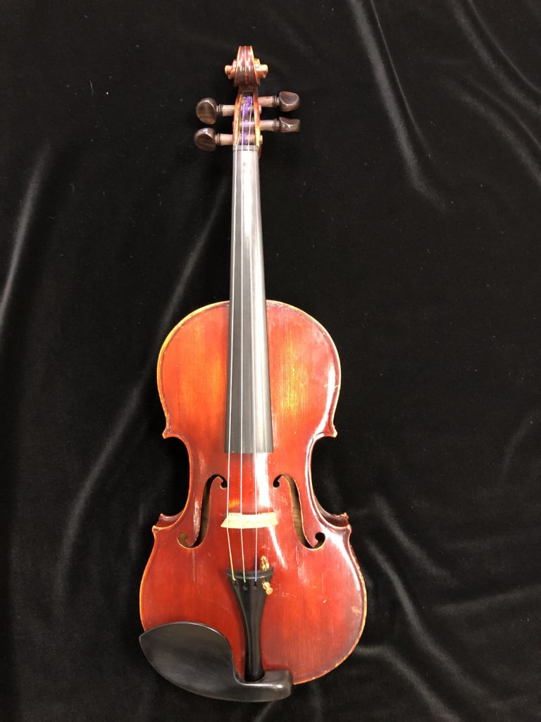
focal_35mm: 28
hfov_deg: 49.7
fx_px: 583
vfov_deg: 63.4
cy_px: 361
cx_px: 270
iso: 80
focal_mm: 3.99
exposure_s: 1/6
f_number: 1.8
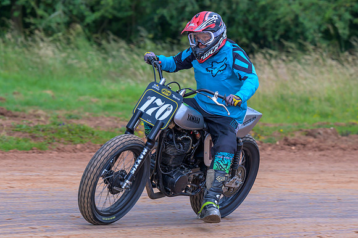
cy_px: 131
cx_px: 155
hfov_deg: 7.7
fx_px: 2663
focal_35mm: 268
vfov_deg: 5.1
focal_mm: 135
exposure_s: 1/500
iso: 200
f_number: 4
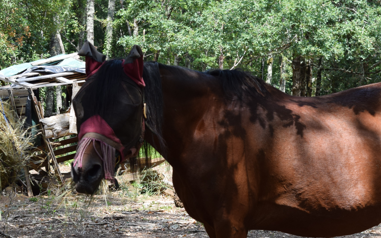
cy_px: 176
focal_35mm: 146
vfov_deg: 9.0
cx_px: 310
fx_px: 1515
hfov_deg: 14.2
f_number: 8
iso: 400
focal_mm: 55
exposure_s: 1/250
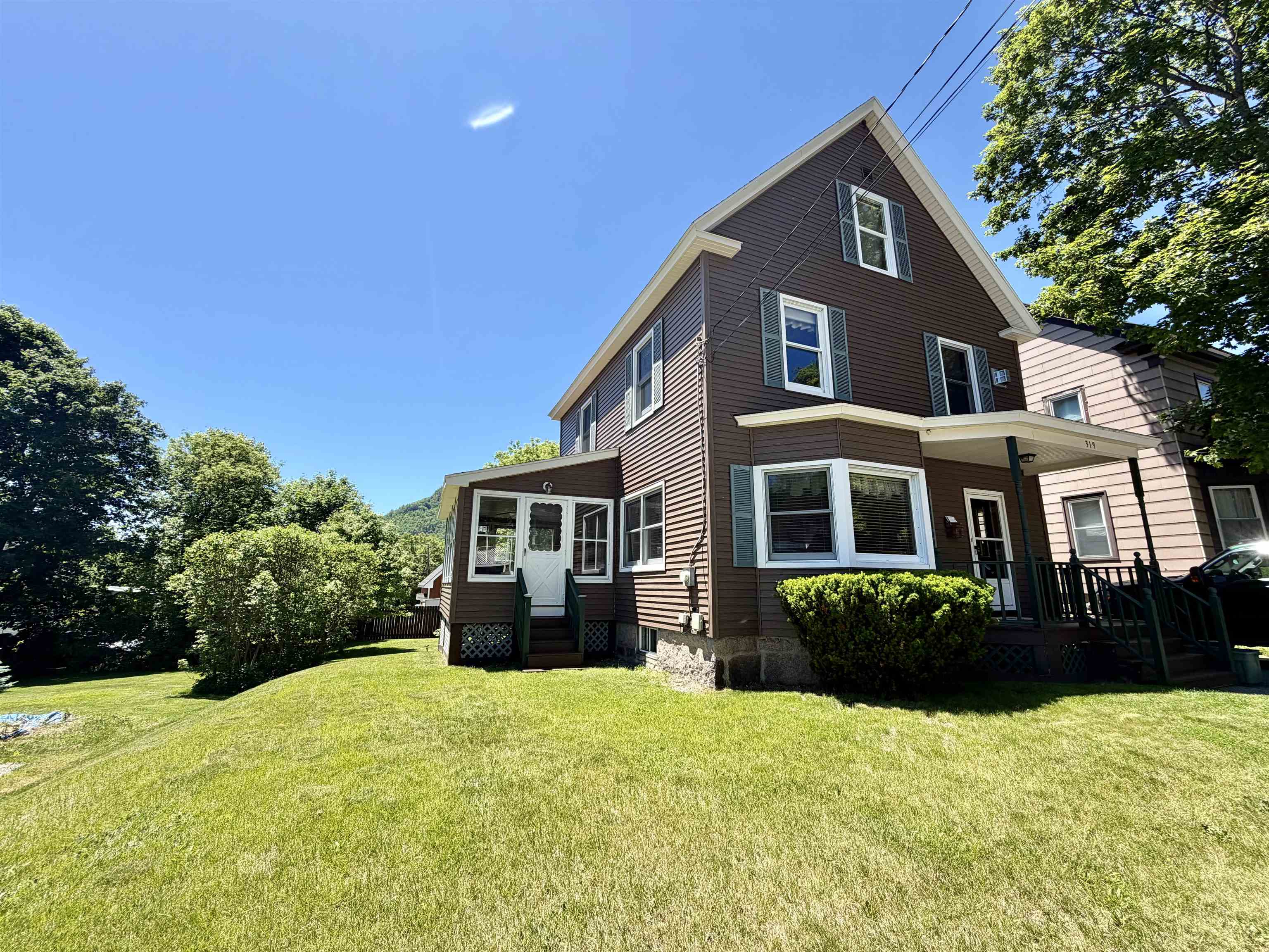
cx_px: 634
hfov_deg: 102.1
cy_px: 476
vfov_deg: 85.7
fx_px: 513
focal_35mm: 14
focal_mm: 2.22
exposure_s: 1/770
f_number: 2.2
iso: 40
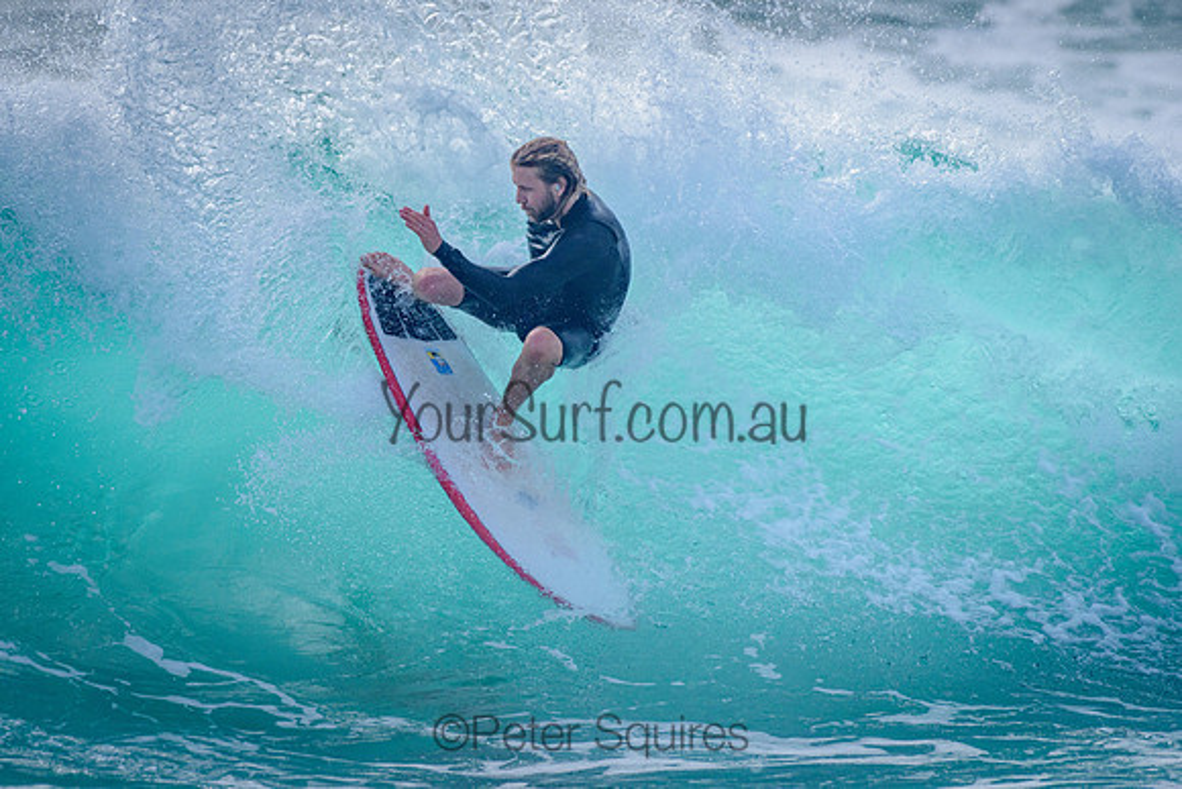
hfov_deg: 3.2
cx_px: 420
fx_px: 21191
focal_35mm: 645
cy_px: 310
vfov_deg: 2.1
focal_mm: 500
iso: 250
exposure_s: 1/2000
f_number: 5.6
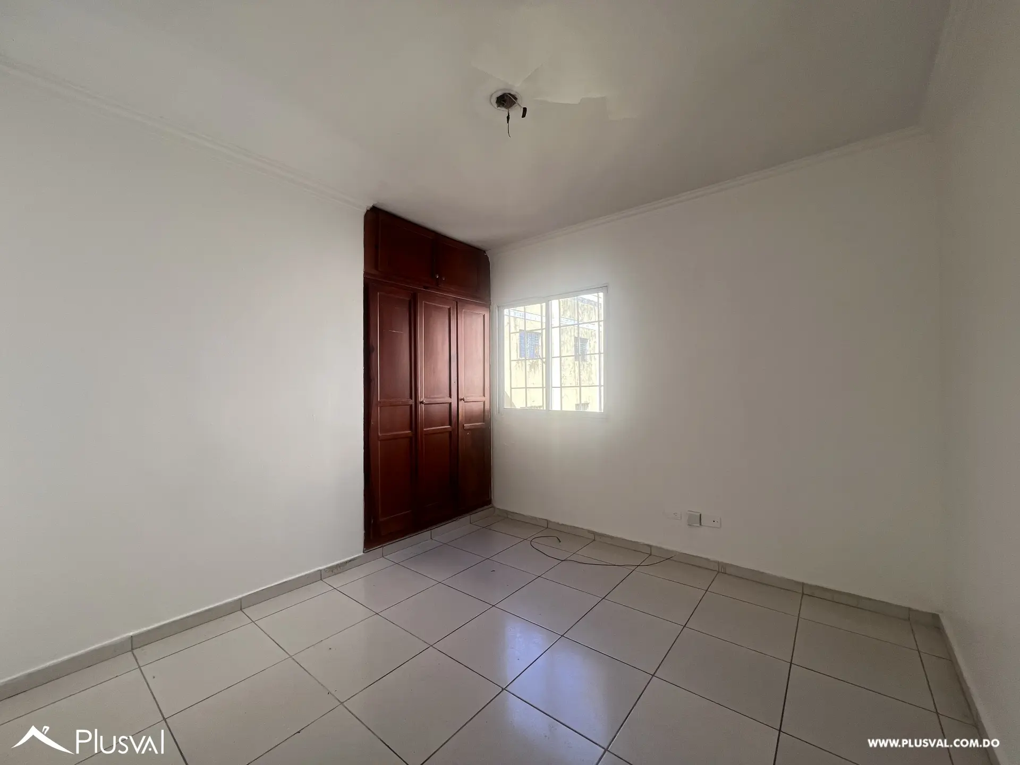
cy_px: 382
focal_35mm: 13
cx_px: 510
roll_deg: +0.7
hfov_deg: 106.2
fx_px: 383
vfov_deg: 89.9
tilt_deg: +0.1
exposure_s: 1/99
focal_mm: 1.57
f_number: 1.8
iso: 40
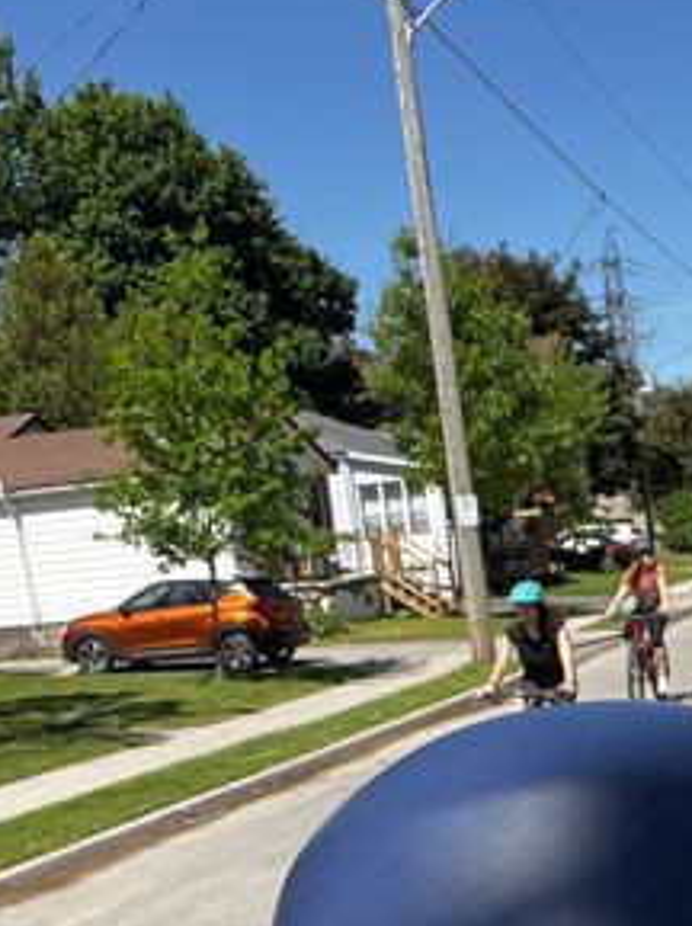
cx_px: 593
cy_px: 921
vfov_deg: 29.6
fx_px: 1630
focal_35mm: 61
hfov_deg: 23.5
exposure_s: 1/429
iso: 32
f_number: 2.2
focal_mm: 2.71
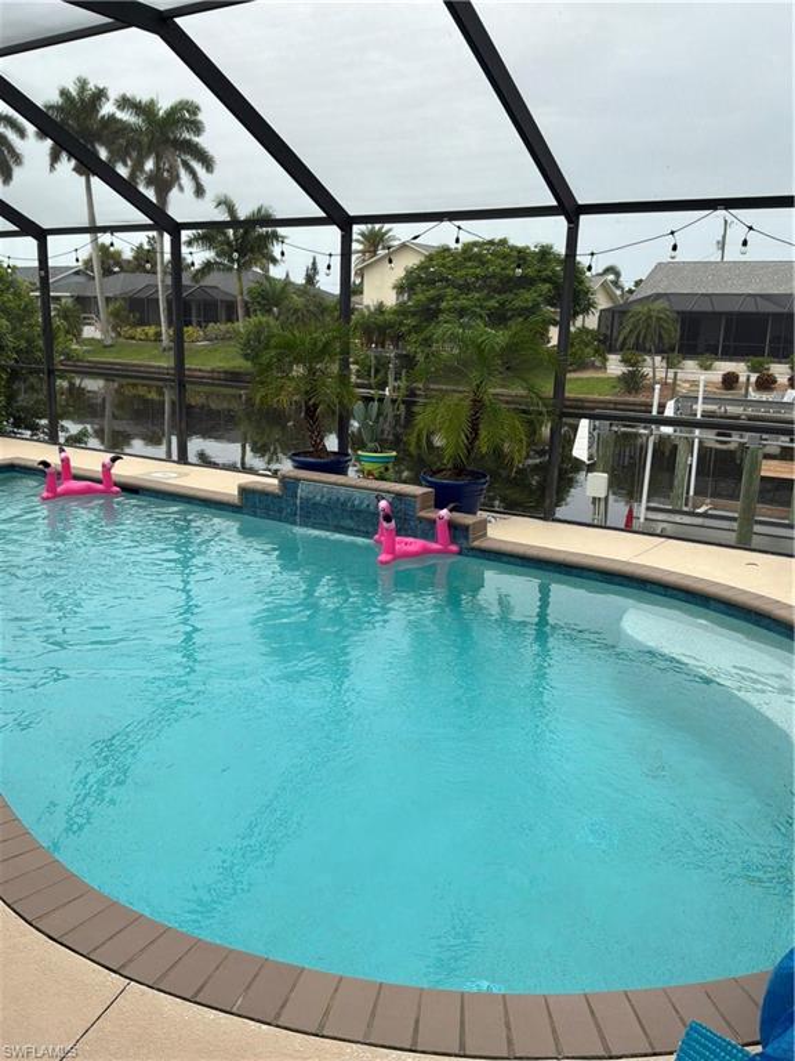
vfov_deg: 63.4
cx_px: 398
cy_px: 530
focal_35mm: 28
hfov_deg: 49.7
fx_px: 857
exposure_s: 1/912
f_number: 1.8
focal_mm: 3
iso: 25
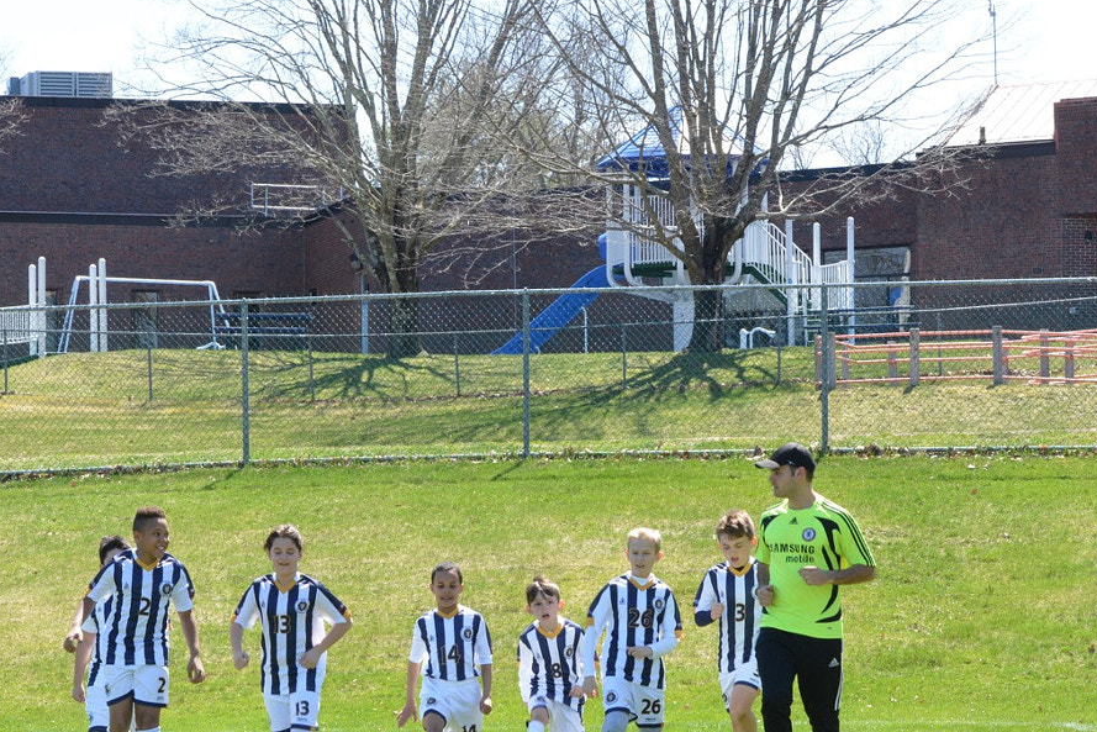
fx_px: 4663
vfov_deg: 9.0
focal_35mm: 153
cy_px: 591
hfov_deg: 13.4
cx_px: 491
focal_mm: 85
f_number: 18
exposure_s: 1/160
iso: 1000
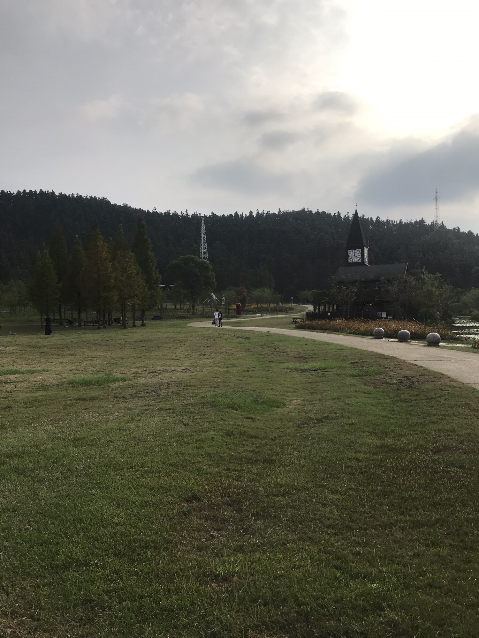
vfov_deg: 63.4
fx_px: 517
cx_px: 240
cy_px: 319
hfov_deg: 49.7
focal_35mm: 28
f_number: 1.8
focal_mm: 3.99
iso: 20
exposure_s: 1/4167
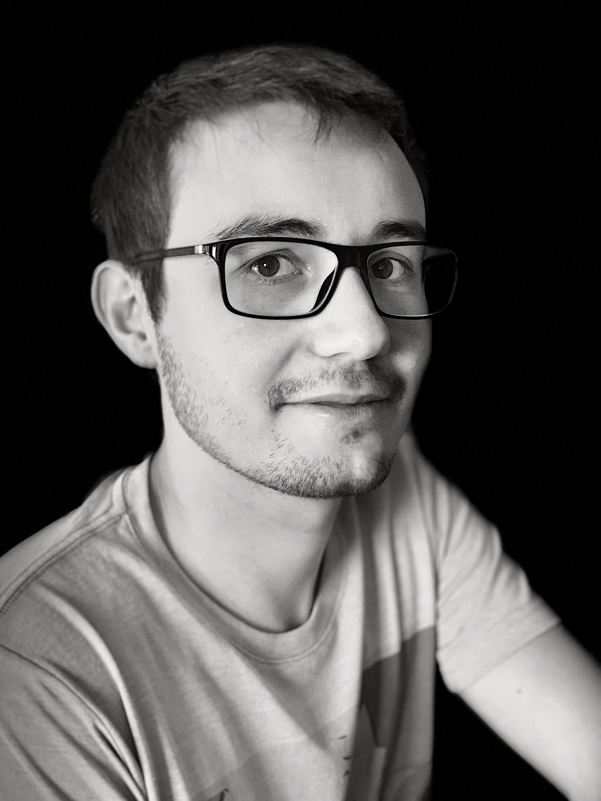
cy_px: 400
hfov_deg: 28.0
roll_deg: +0.7
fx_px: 1204
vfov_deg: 36.8
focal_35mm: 52
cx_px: 300
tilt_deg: -10.2
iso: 125
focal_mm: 6
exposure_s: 1/101
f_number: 2.4
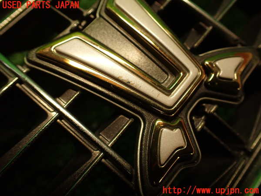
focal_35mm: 32
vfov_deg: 44.2
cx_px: 130
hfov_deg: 56.8
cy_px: 98
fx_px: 241
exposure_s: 1/40
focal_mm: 5.79
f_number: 2.4
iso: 200
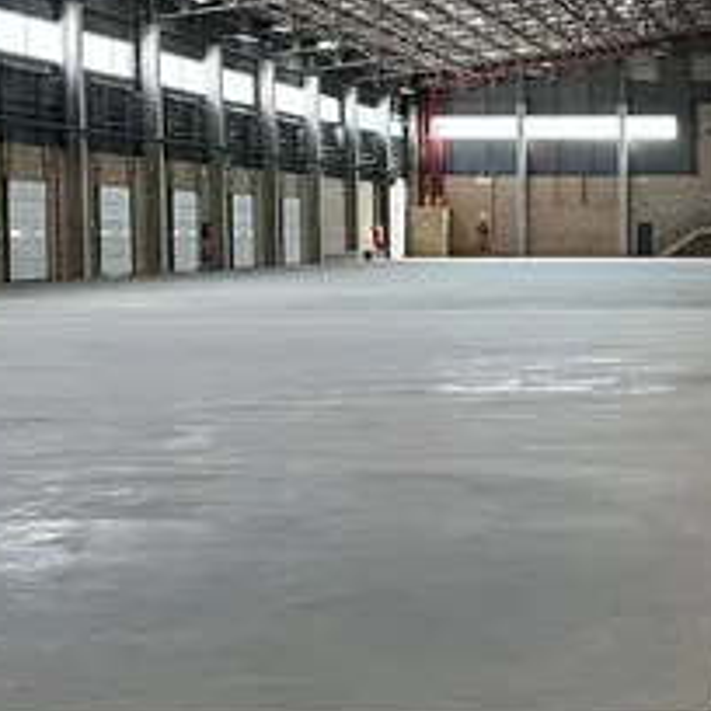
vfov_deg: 20.9
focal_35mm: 83
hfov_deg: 19.9
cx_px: 788
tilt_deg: -4.4
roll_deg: +0.0
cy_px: 352
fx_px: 1929
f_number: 1.78
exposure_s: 1/102
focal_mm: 6.86
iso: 250
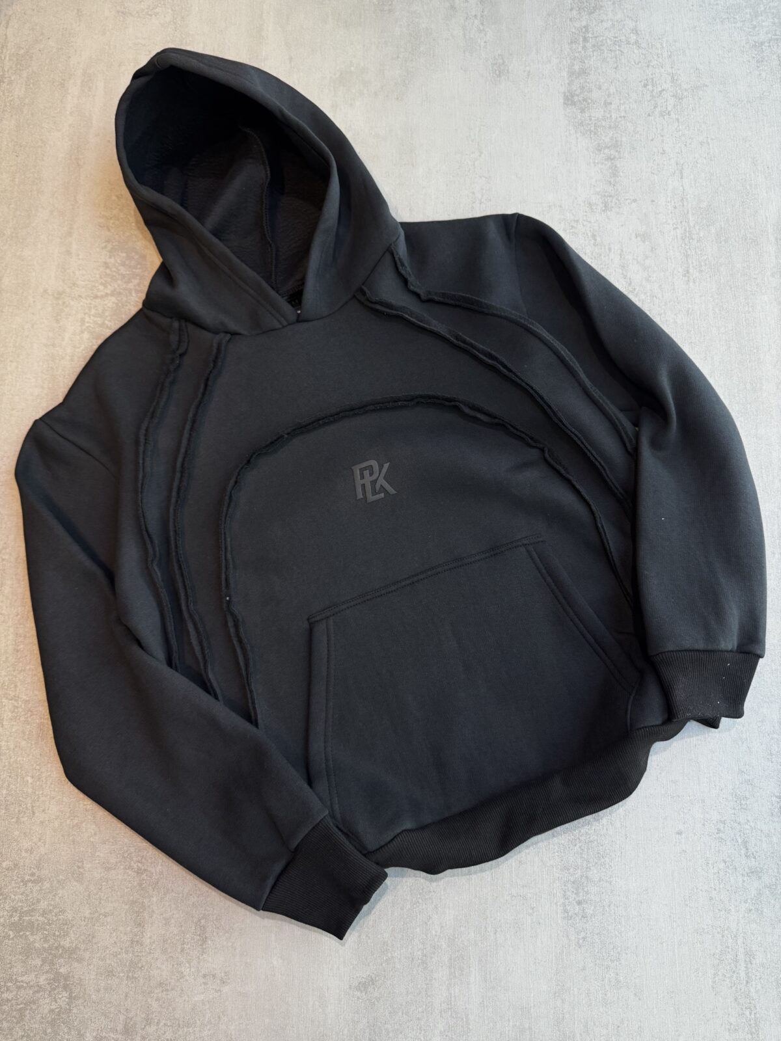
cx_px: 390
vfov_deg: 71.6
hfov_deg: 56.8
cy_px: 520
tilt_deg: -77.4
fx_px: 722
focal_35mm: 24
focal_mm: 6.76
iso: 100
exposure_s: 1/100
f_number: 1.78
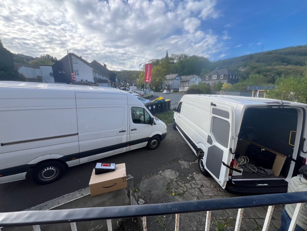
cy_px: 116
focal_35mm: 13
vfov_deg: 90.0
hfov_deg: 106.2
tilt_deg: -12.5
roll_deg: +0.9
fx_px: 115
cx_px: 154
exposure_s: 1/440
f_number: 1.8
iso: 32
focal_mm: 1.57
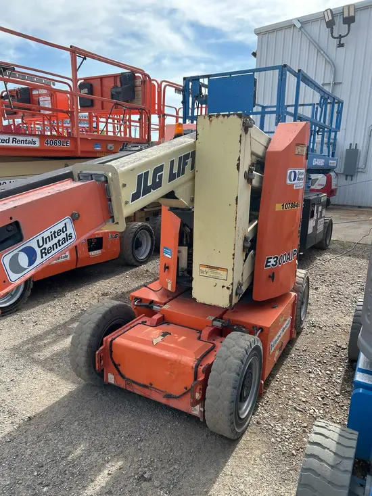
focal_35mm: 26
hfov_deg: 53.1
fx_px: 372
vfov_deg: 67.3
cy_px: 248
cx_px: 186
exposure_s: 1/1553
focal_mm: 5.7
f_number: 1.5
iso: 50
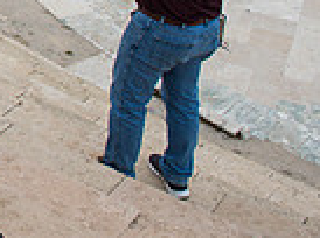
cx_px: -287
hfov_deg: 16.3
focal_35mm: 98
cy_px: -190
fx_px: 904
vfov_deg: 13.5
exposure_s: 1/400
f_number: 3.5
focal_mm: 24
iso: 100
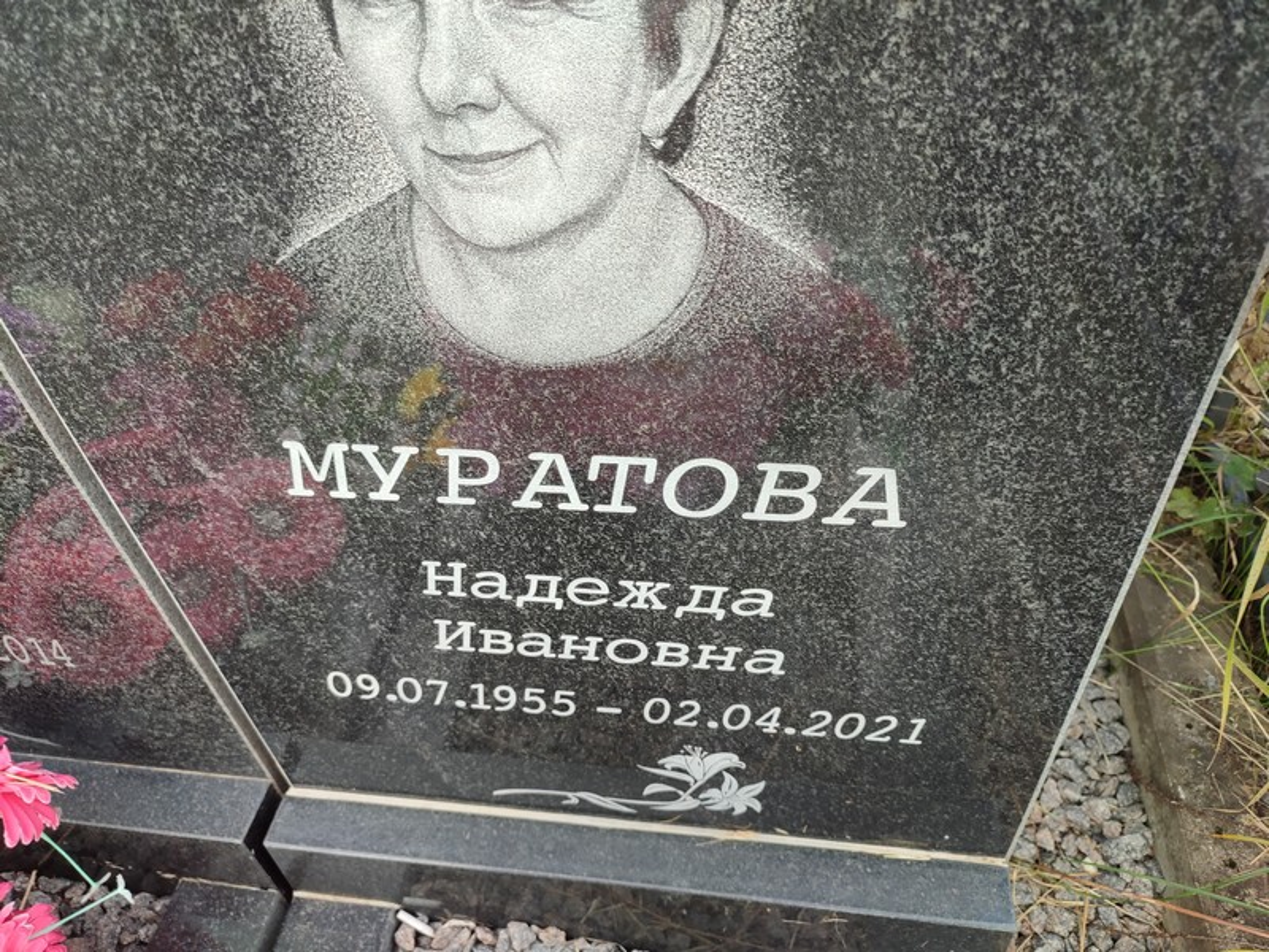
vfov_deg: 54.9
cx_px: 634
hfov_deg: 69.4
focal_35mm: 25
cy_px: 476
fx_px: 916
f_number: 1.9
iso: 54
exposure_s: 1/100
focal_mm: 6.04
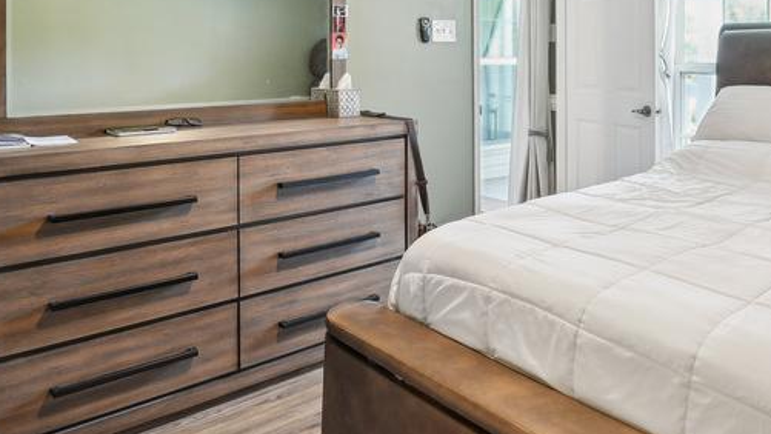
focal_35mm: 31
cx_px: 499
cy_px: 84
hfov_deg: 61.0
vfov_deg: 36.2
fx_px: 640
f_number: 7.1
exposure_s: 1/1.67
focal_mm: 14.6
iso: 160
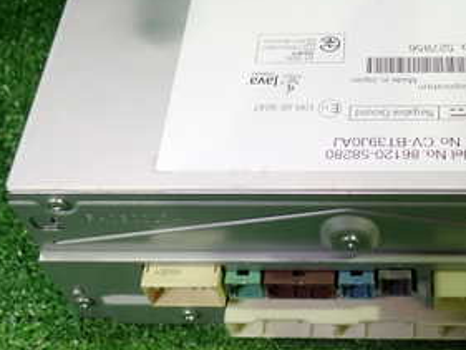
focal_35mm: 64
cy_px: 73
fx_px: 862
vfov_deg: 22.7
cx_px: 365
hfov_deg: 29.6
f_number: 2.3
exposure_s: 1/30
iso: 200
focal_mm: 5.4
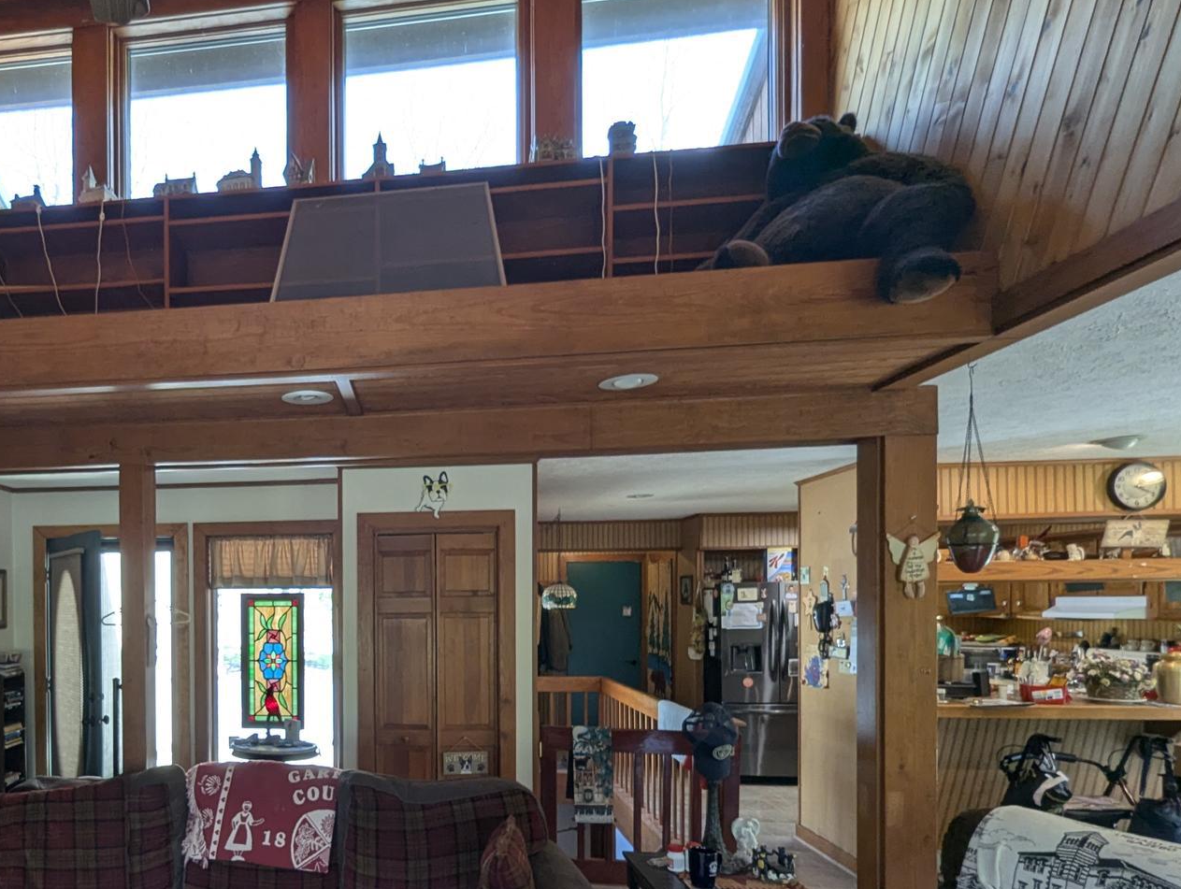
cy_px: 609
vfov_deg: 61.6
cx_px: 330
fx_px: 717
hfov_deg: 74.6
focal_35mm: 21
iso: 59
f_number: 2.2
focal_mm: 1.95
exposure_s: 1/60
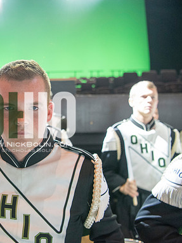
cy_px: 122
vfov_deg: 52.6
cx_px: 28
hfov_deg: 38.7
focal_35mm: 35
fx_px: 245
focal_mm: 24
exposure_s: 1/100
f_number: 2.8
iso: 4000
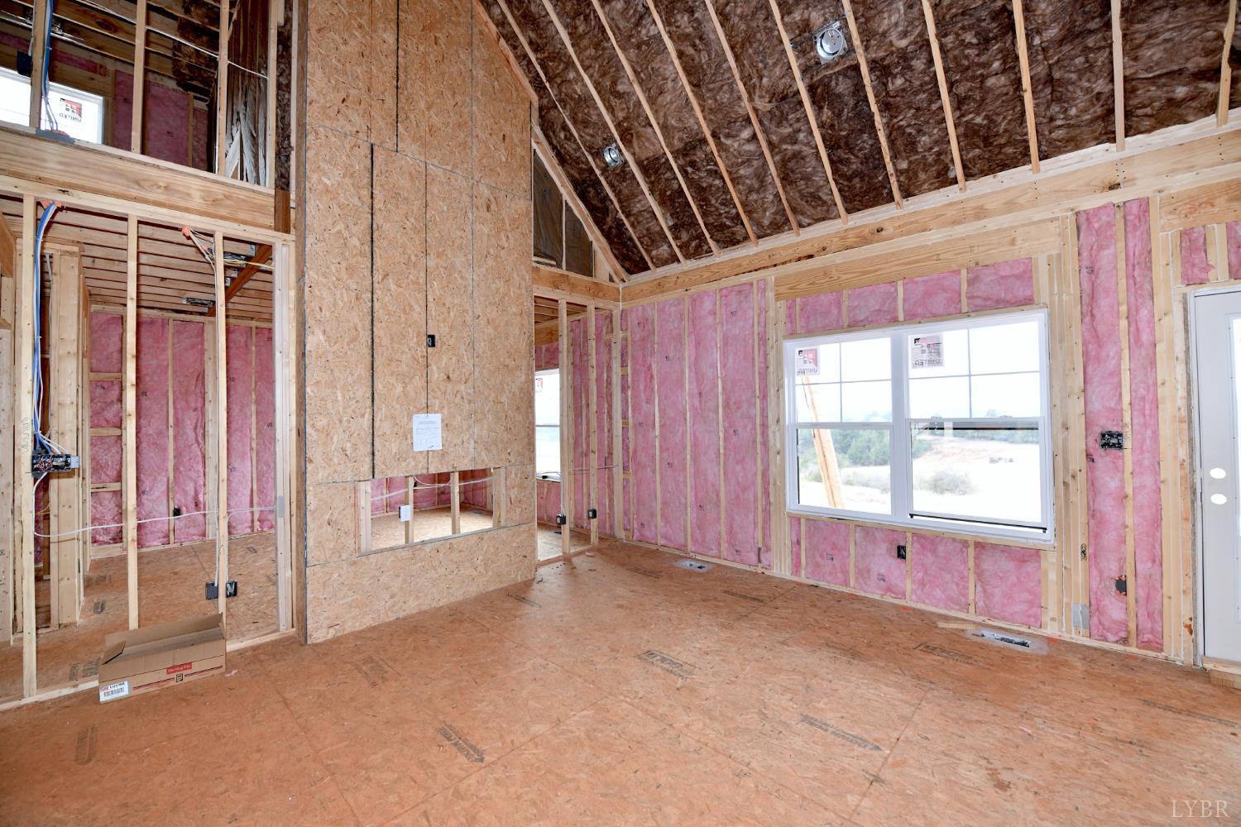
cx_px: 620
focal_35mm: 14
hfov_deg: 104.3
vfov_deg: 81.2
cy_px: 414
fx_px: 483
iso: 800
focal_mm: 14
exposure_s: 1/60
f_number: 4.5
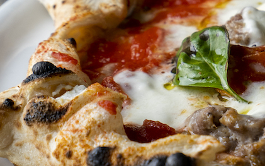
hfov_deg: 16.9
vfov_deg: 11.1
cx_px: 323
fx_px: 852
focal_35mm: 118
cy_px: 112
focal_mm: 35
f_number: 5.6
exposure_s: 1/125
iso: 400
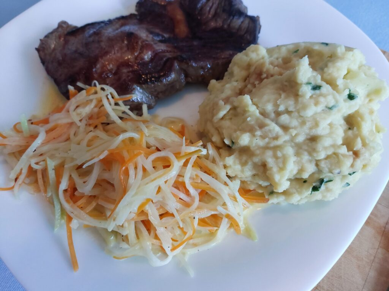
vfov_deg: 54.9
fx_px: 281
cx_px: 194
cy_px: 146
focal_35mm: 25
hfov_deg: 69.4
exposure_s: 1/100
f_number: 1.8
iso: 320
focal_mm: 5.23
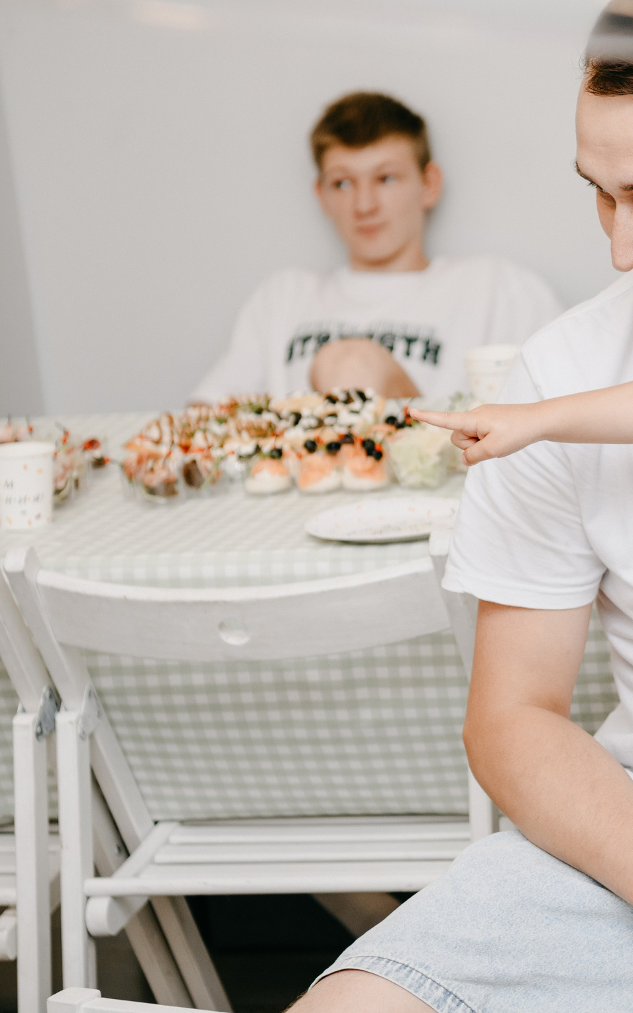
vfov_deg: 17.4
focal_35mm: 120
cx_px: 625
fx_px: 3312
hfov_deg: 10.8
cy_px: 449
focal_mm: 65
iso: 160
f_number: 3.5
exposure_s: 1/160
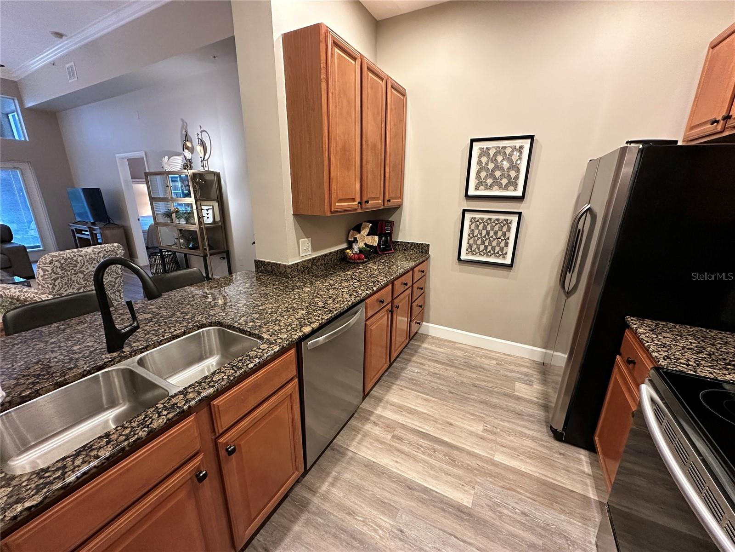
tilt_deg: -16.1
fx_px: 297
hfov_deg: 102.1
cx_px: 368
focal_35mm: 14
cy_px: 276
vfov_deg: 85.7
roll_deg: -1.1
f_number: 2.2
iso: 500
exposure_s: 1/60
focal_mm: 2.22
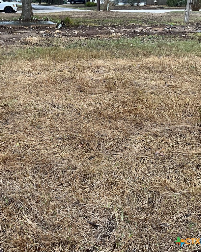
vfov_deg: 47.9
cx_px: 54
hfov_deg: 38.3
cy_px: 126
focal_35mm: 38
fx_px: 283
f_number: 1.8
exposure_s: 1/122
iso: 64
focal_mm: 3
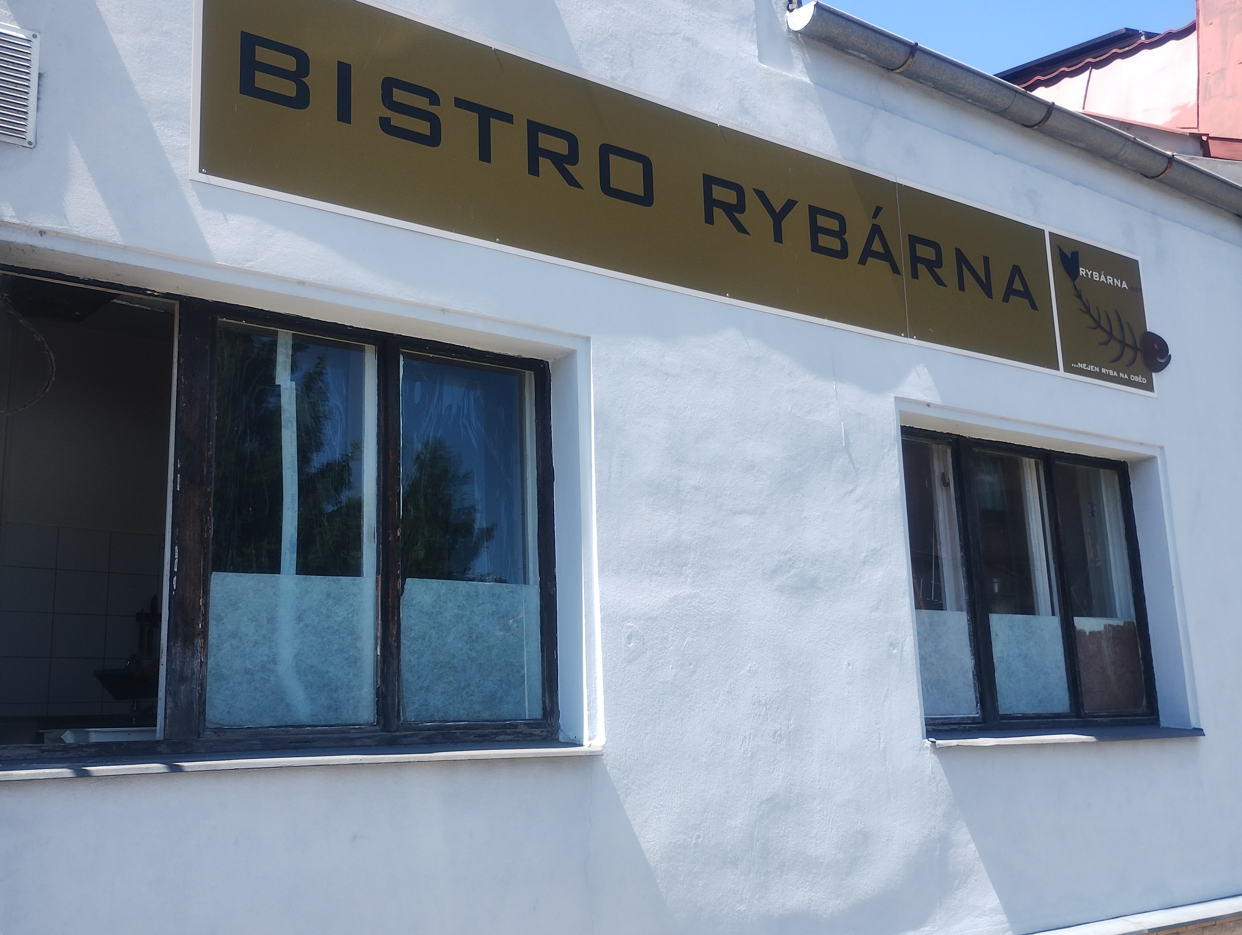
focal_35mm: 34
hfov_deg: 53.8
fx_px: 1222
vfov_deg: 41.9
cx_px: 559
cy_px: 473
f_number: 1.8
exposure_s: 1/169
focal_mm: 4.27
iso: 100
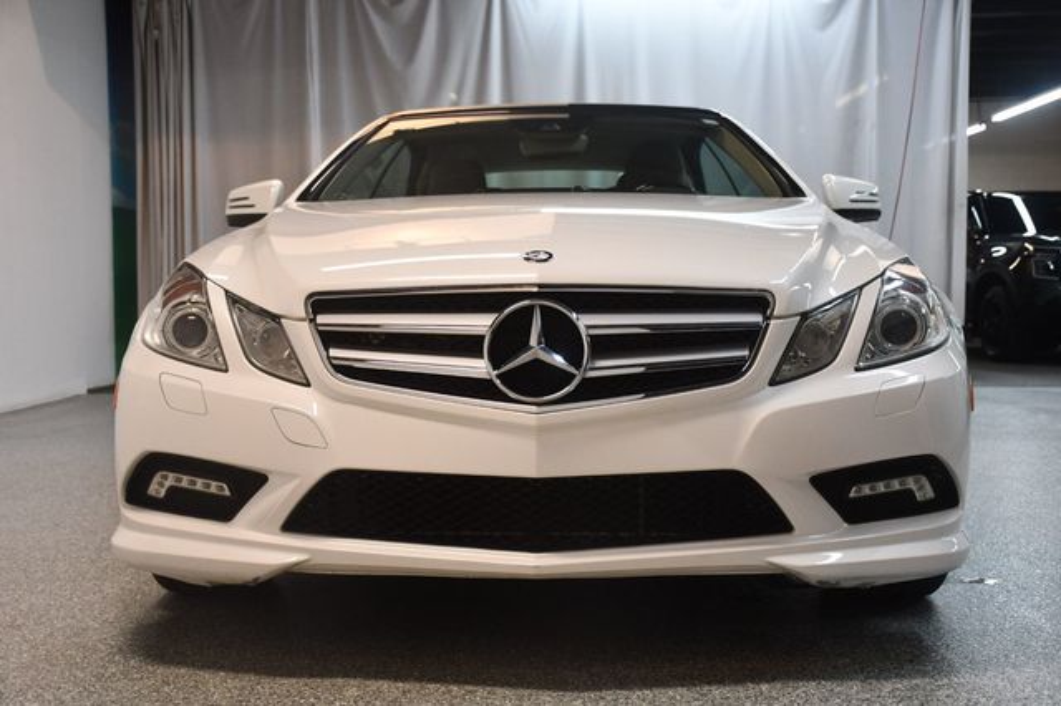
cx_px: 530
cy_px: 353
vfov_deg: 29.8
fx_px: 1326
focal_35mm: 45
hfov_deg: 43.6
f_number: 4
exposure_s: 1/125
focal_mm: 30
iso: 1250
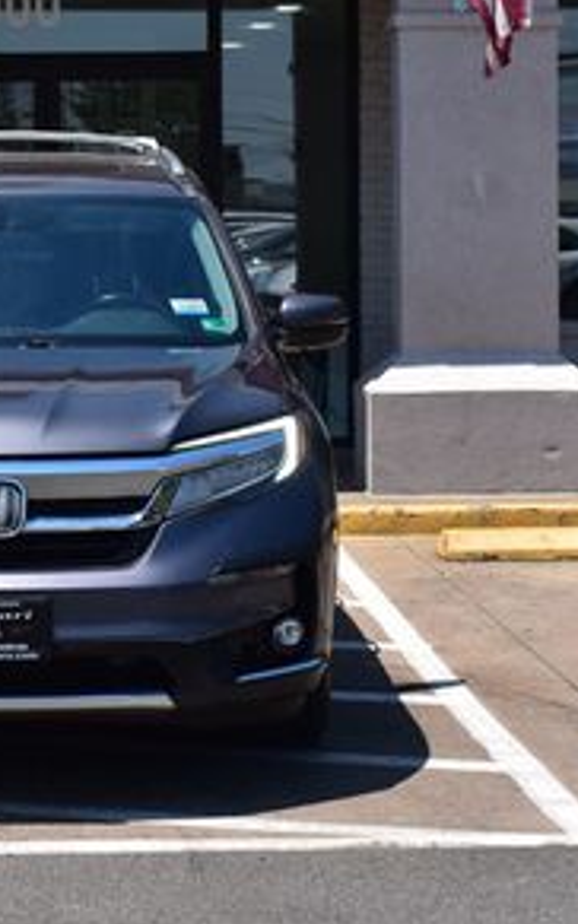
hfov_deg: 12.5
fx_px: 2623
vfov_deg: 19.9
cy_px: 340
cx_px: 29
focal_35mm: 104
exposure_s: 1/500
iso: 320
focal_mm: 31
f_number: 11
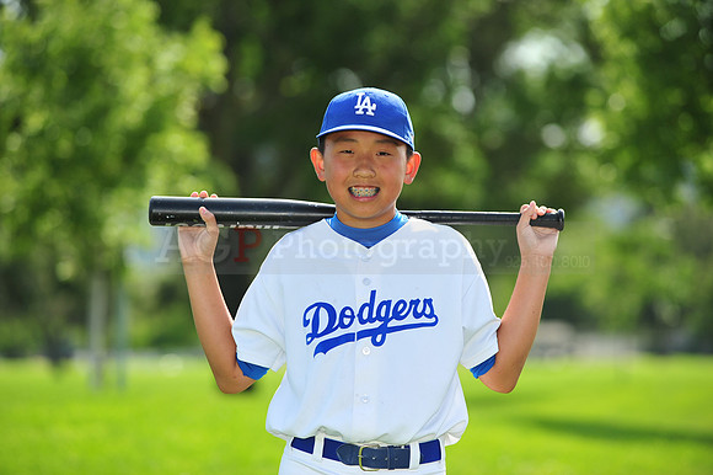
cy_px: 238
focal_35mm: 175
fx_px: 3464
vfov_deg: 7.8
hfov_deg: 11.8
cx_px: 356
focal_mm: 175
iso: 320
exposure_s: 1/1250
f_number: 4.5
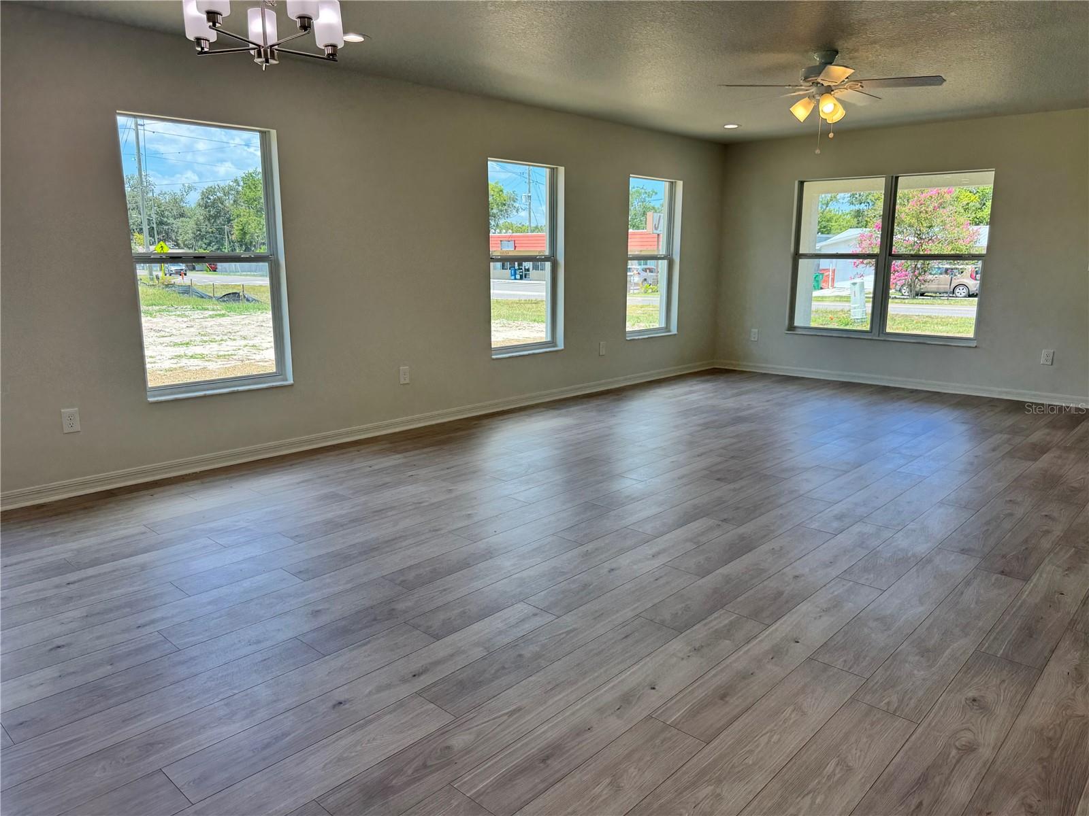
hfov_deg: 71.6
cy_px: 408
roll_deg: -0.5
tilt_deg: -11.3
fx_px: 755
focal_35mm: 24
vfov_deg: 56.8
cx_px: 544
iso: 80
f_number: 1.78
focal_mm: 6.76
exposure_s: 1/535
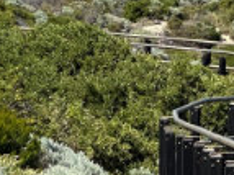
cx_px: 187
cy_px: 16
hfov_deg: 4.6
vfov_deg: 3.4
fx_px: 2918
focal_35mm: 432
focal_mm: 9
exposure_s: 1/708
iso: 32
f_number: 2.8
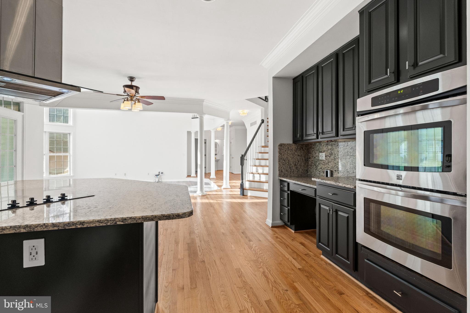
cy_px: 156
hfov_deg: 96.8
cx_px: 235
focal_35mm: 16
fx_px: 209
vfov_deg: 73.7
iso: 800
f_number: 7.1
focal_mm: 16
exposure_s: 1/15
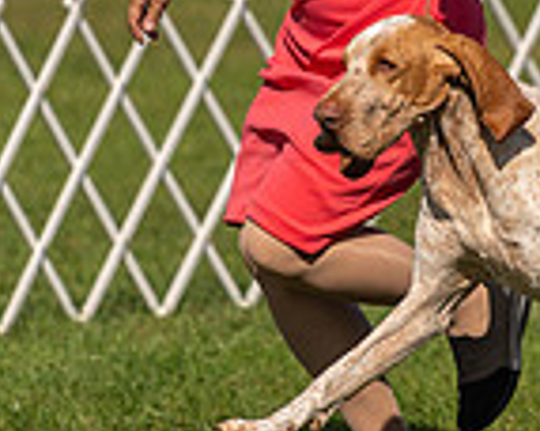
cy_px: -95
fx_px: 14173
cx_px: 500
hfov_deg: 2.2
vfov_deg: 1.7
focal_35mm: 888
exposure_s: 1/3200
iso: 200
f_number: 3.2
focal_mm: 200
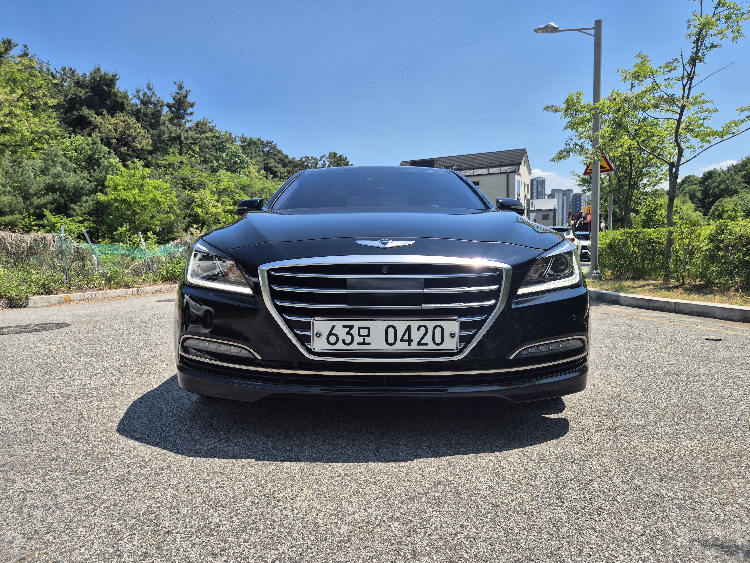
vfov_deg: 58.9
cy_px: 282
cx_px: 375
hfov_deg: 73.9
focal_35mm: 23
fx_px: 498
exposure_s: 1/1520
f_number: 1.8
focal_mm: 5.4
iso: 25
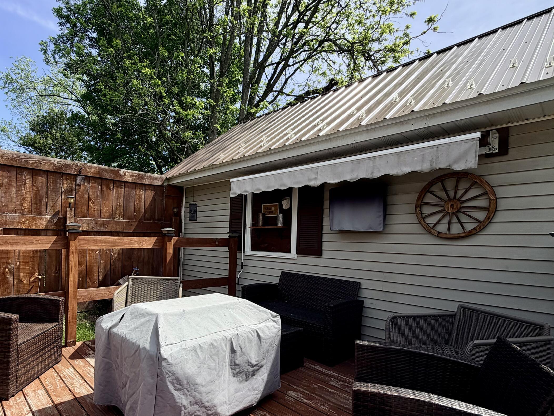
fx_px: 320
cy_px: 238
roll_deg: -2.3
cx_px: 218
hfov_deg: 80.6
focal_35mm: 20
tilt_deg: -0.1
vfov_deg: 65.6
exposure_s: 1/789
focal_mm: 2.22
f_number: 2.2
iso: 20
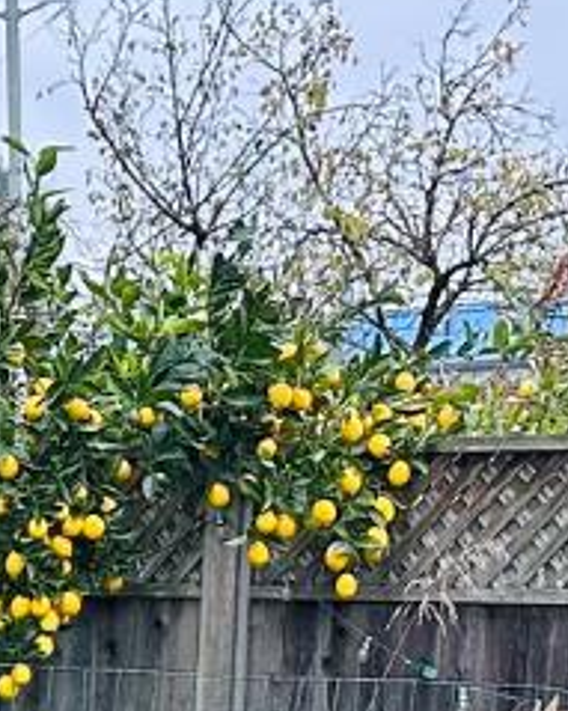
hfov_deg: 10.3
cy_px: 1108
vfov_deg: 12.4
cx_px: -140
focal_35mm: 147
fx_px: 3091
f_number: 1.78
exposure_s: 1/61
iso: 250
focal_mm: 6.86
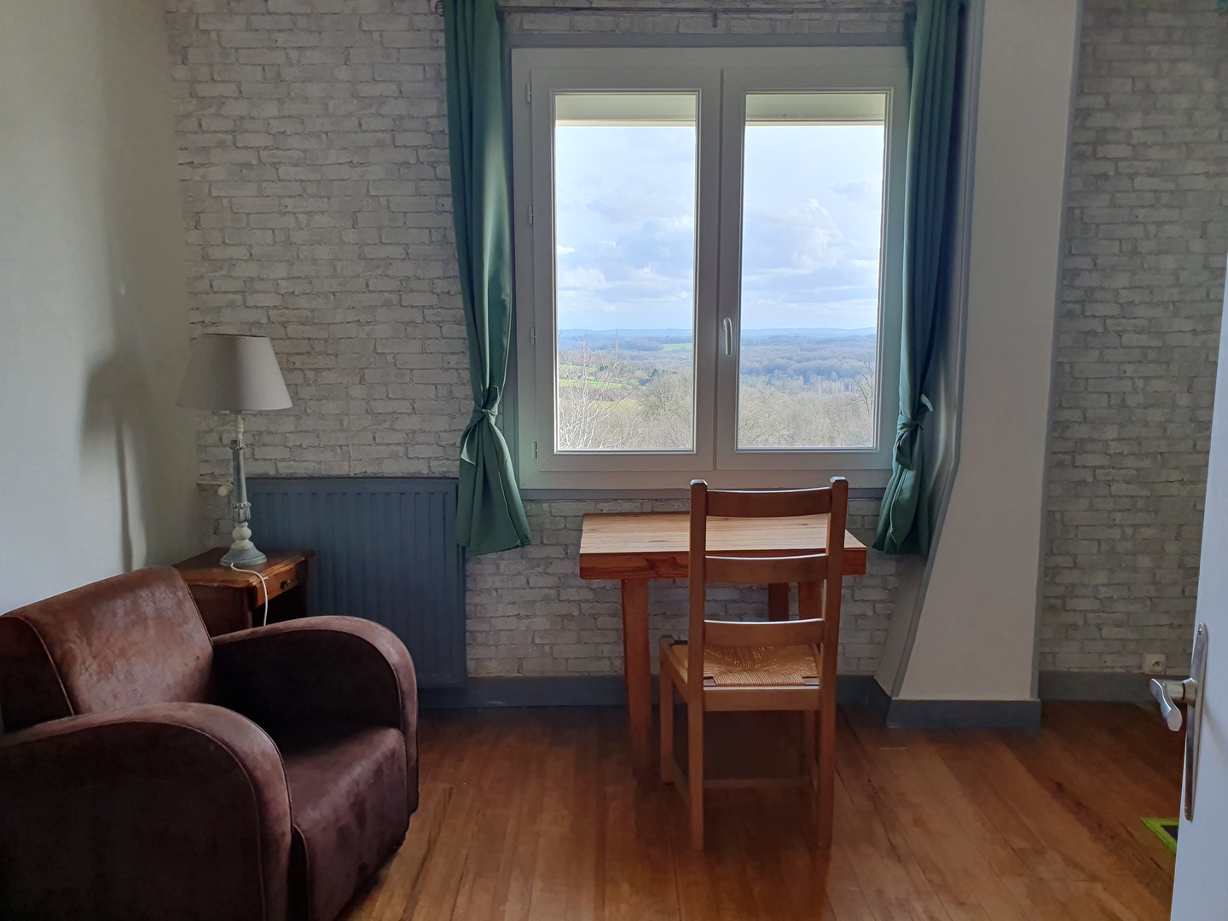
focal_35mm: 26
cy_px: 460
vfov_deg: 53.1
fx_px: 922
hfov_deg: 67.3
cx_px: 614
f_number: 2.4
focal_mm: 4.32
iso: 50
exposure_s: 1/230
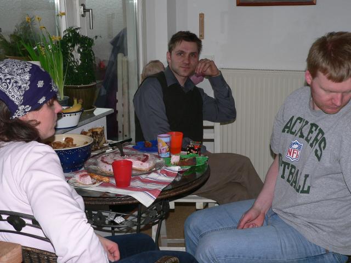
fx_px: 507
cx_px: 176
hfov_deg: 38.2
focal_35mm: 50
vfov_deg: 29.1
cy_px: 132
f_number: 2.8
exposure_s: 1/250
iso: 80
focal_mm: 8.3
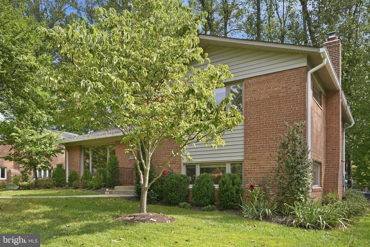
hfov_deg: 67.4
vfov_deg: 47.9
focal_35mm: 27
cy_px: 124
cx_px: 185
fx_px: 278
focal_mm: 18
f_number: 9
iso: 250
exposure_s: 1/160
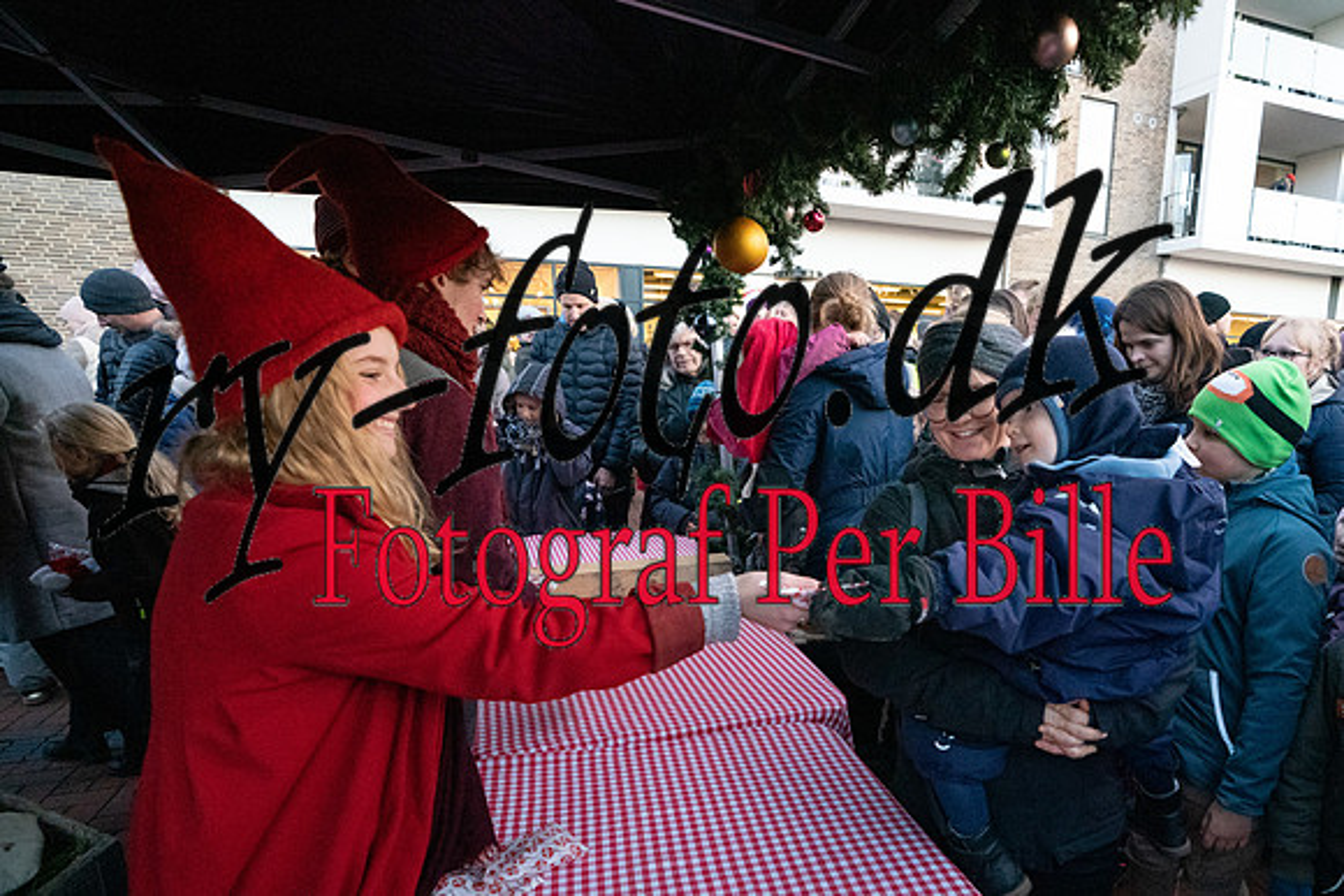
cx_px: 827
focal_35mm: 20
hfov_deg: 81.3
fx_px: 764
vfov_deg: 60.2
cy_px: 542
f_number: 4
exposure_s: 1/320
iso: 12800
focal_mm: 16
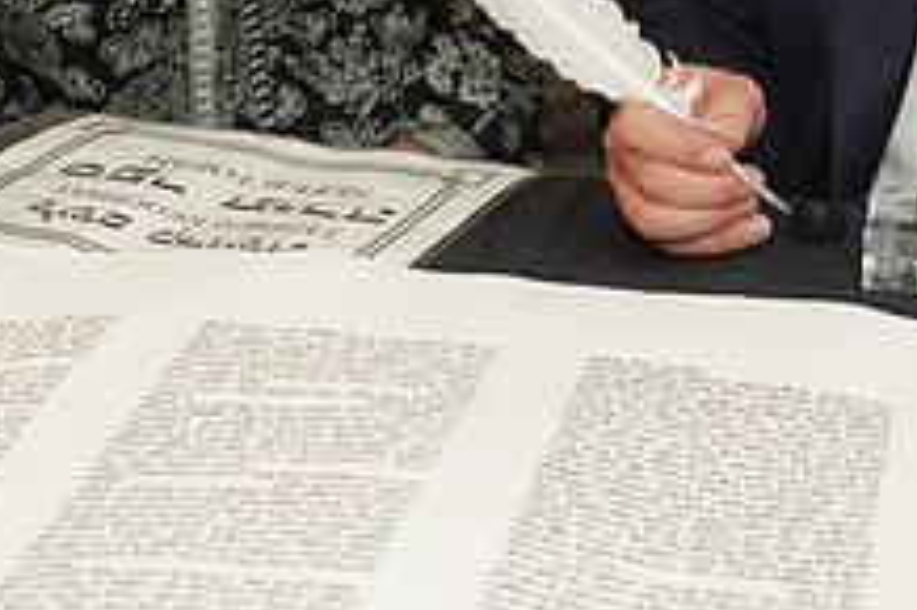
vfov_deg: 13.9
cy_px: -82
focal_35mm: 96
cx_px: 585
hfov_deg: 21.2
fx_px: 2443
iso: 320
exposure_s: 1/80
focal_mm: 36
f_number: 5.6
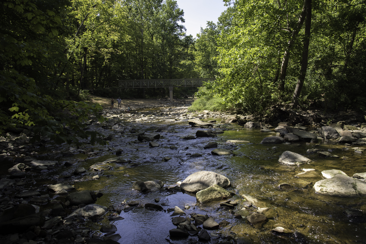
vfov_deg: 43.6
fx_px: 305
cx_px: 183
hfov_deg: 61.9
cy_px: 122
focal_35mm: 30
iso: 400
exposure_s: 1/320
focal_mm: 30
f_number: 6.3
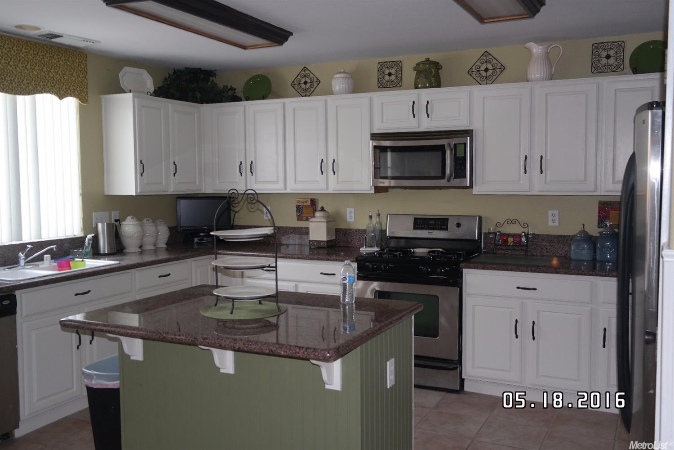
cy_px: 225
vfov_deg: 40.0
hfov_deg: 57.2
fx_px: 618
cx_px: 337
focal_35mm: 33
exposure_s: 1/40
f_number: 3.5
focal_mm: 22
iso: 400
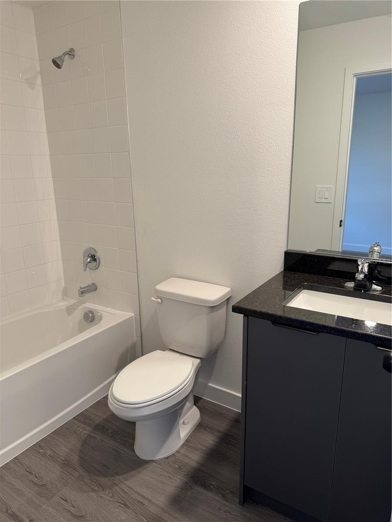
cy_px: 261
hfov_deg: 56.8
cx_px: 196
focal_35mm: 24
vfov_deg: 71.6
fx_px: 362
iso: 125
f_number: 1.78
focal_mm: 6.76
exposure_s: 1/60
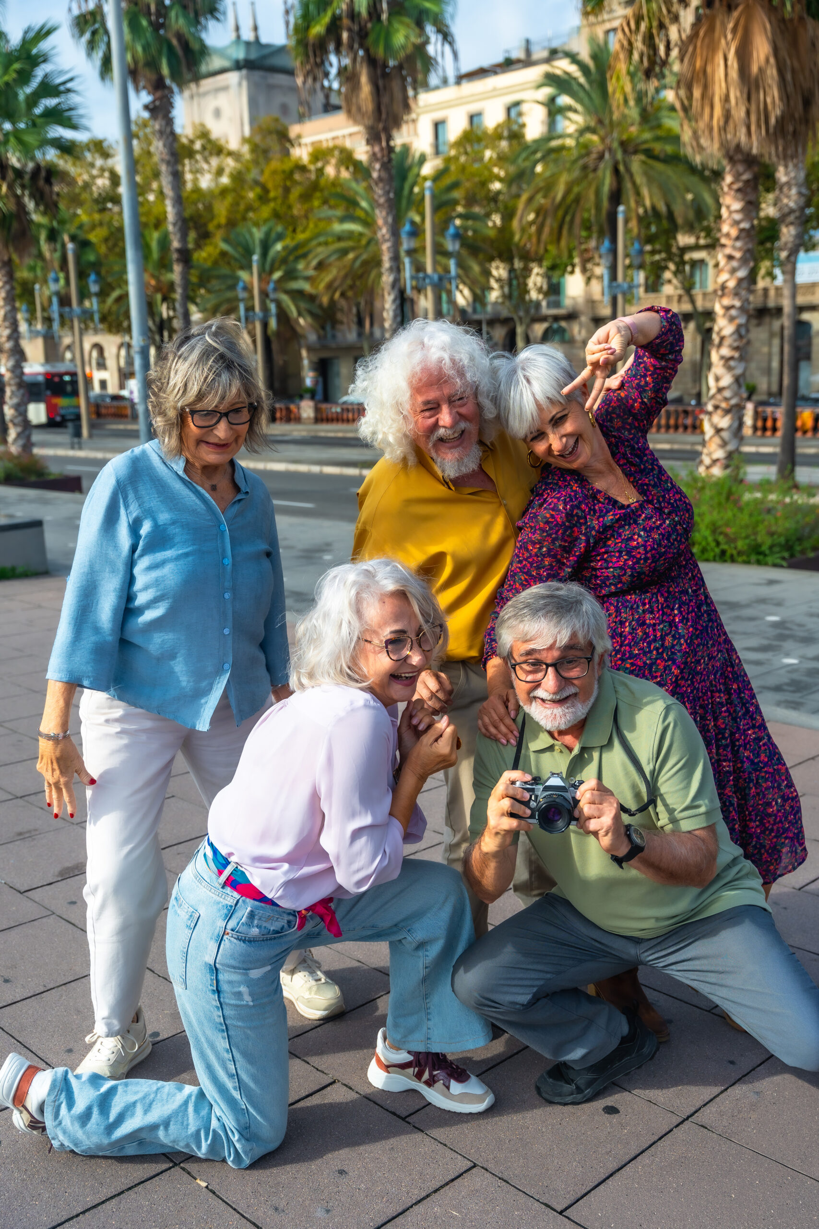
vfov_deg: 53.5
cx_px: 410
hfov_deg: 37.2
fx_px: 1218
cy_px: 614
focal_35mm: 36
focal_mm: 35.7
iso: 100
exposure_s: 1/1600
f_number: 4
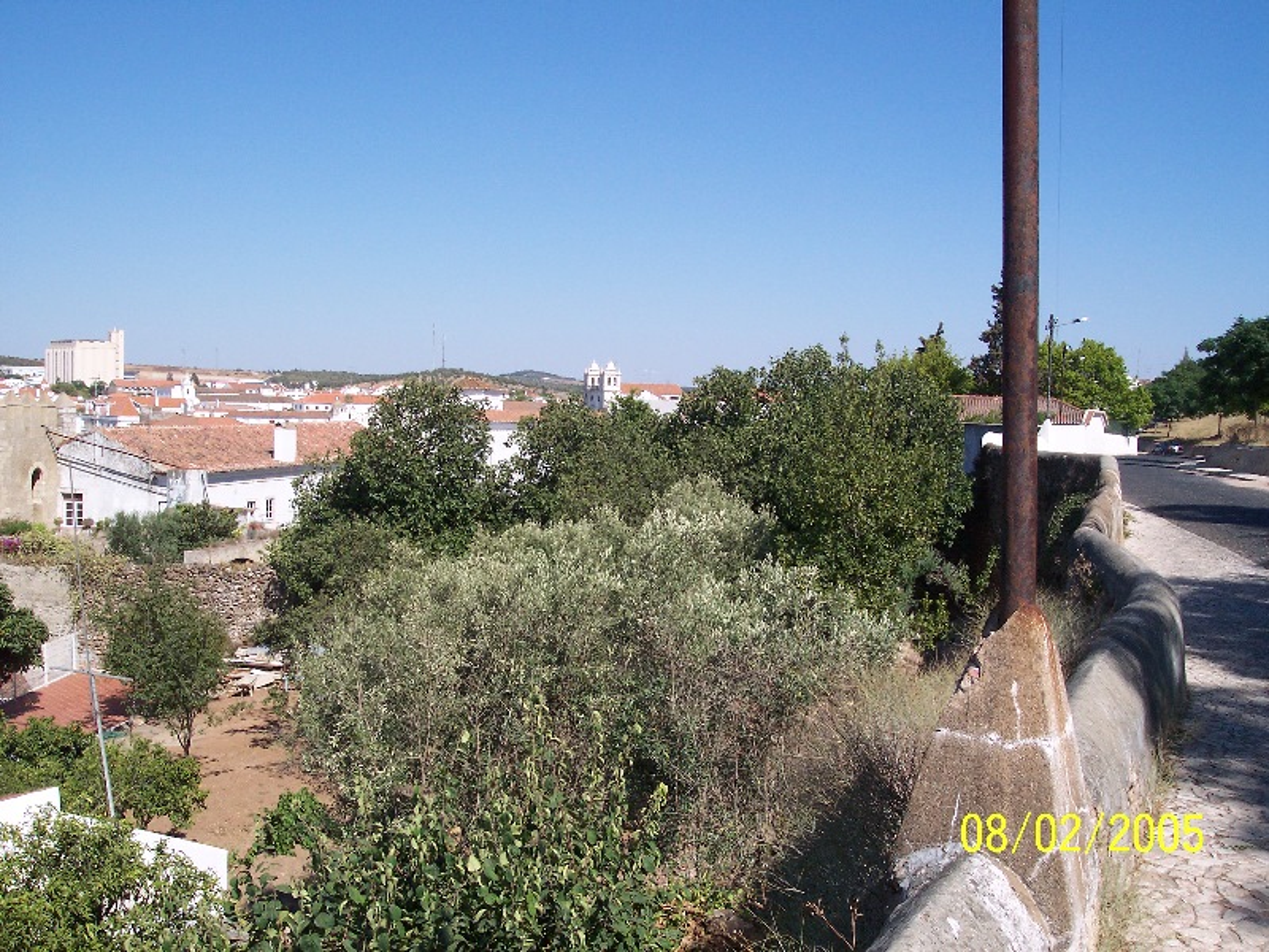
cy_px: 476
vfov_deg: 37.7
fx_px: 1393
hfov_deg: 49.0
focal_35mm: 38
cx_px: 634
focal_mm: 8
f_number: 4.8
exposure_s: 1/1000
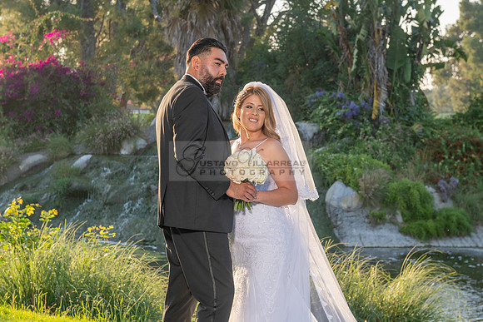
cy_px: 139
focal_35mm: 84
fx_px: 1122
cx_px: 253
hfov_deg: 24.3
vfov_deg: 16.3
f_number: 6.3
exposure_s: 1/250
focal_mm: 70
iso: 200
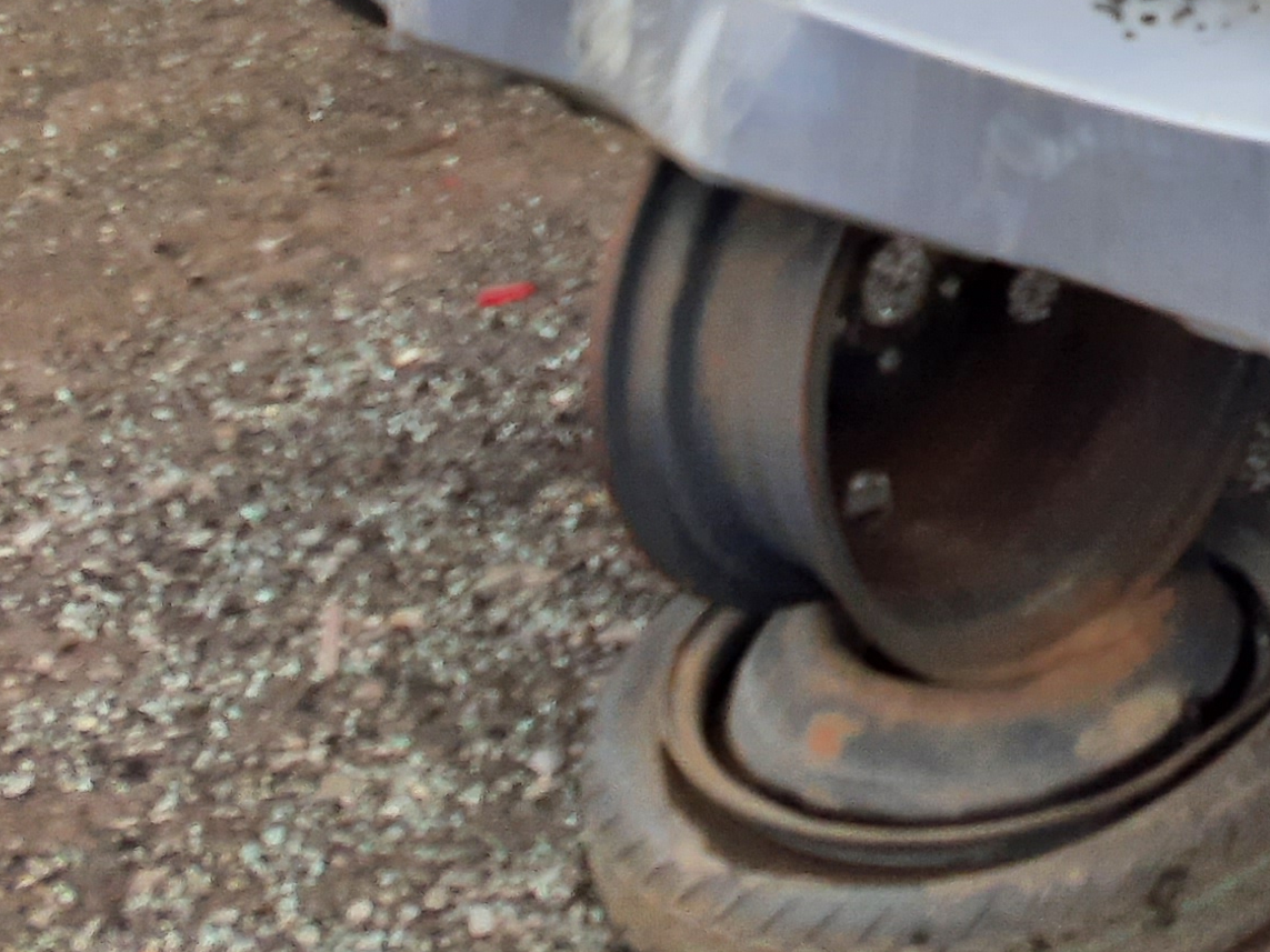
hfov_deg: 18.2
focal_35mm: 91
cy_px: -658
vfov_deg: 14.6
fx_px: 3338
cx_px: 2111
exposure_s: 1/341
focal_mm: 3.92
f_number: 1.7
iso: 40
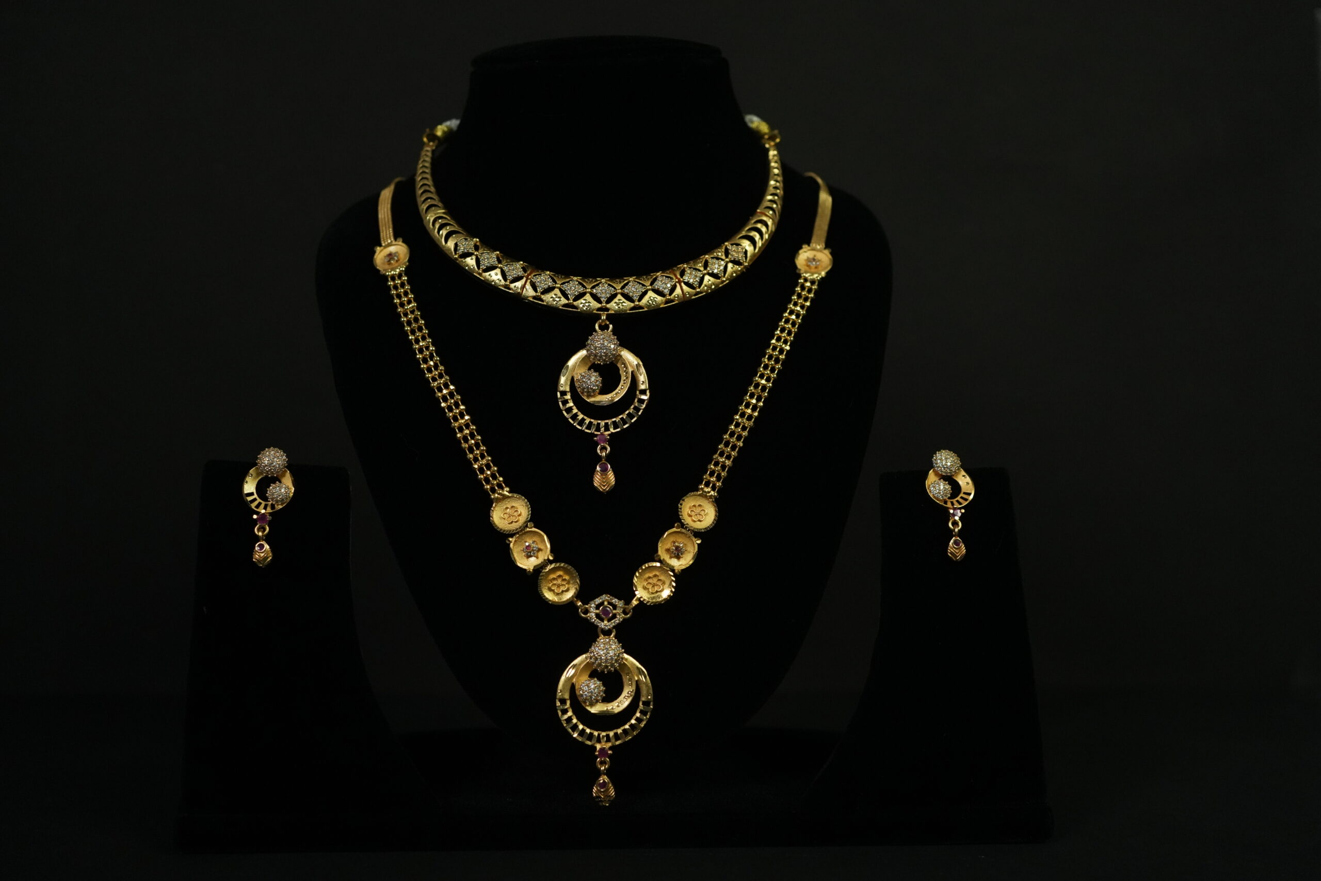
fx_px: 1284
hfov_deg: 54.4
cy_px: 440
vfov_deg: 37.9
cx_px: 660
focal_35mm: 35
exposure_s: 1/200
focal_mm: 35
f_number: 4.5
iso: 4000
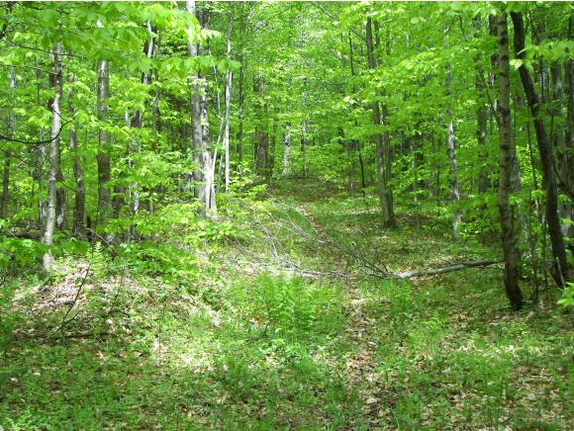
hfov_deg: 26.0
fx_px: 1245
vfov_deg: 19.7
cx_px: 287
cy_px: 216
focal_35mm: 75
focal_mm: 12.4
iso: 50
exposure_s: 1/100
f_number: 2.8
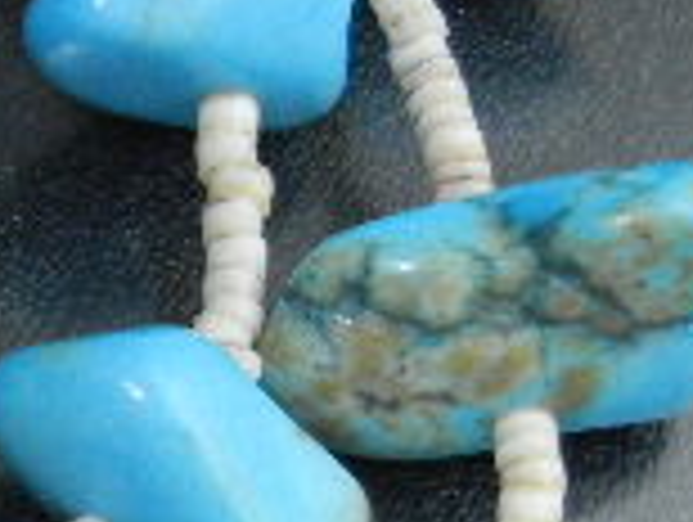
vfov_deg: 9.2
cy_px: 310
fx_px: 3248
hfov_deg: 11.7
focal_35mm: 162
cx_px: -320
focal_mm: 7.1
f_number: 7.4
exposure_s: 1/30
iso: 800
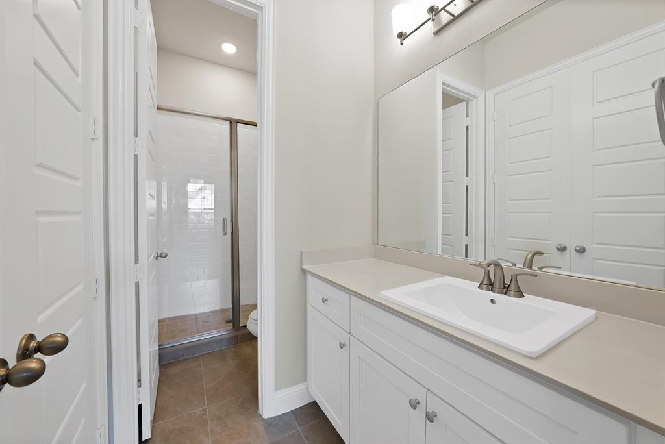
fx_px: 240
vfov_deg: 85.5
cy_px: 222
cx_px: 332
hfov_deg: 108.3
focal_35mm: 13
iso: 640
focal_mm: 13
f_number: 9
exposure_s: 1/6
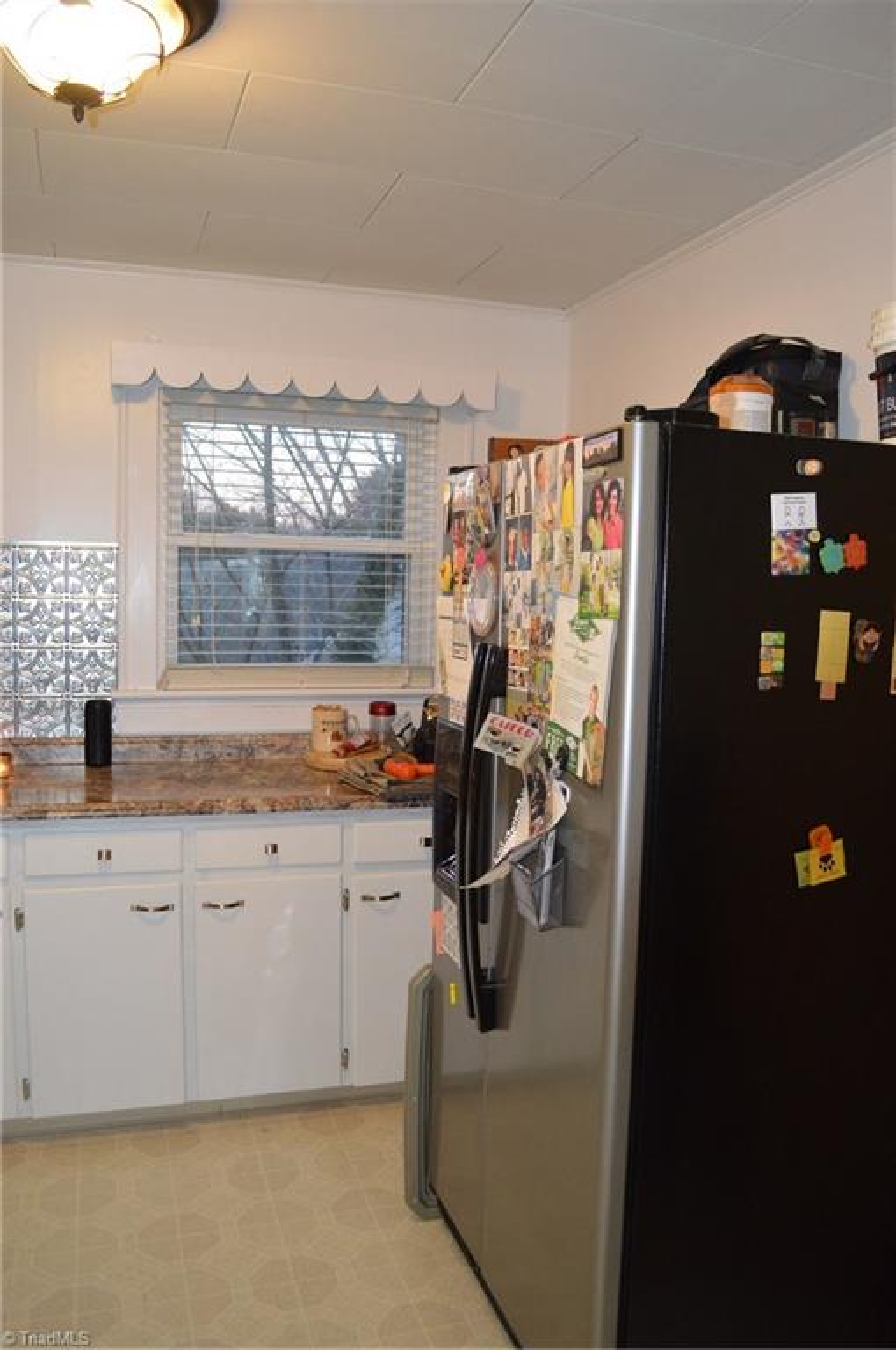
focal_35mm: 27
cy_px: 675
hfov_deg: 47.8
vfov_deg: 67.4
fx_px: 1011
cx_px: 448
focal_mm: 18
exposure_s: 1/60
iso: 1000
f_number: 3.5
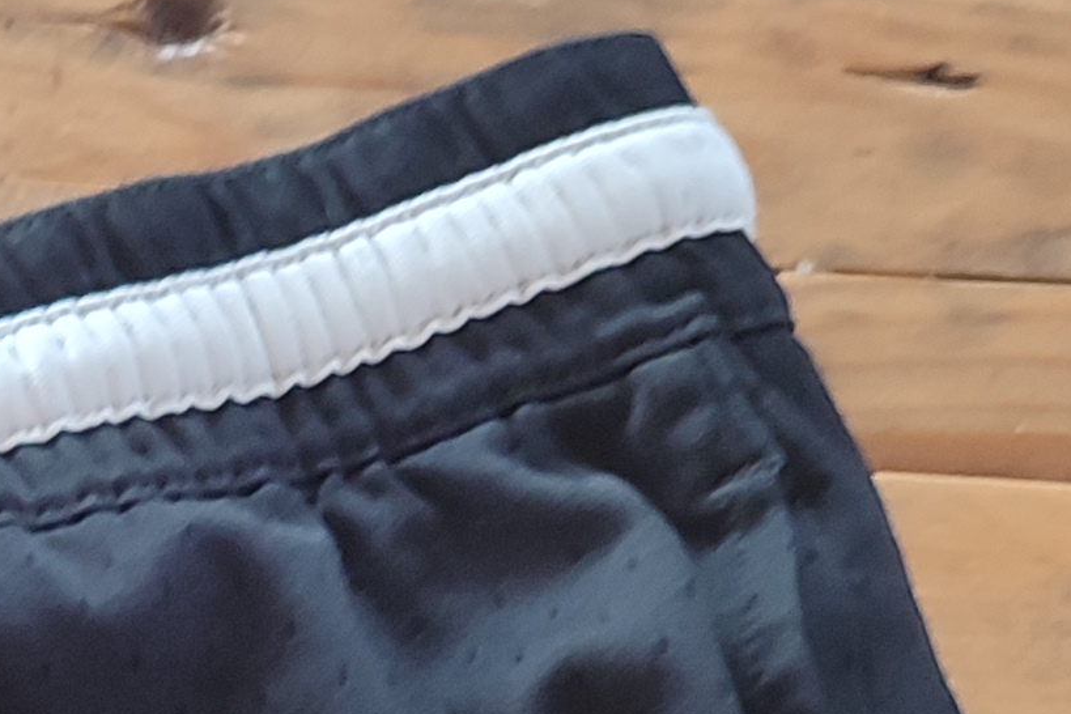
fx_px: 3778
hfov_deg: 15.1
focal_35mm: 127
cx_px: -480
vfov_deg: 10.1
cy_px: 1327
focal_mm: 5.95
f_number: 1.89
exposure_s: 1/20
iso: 313
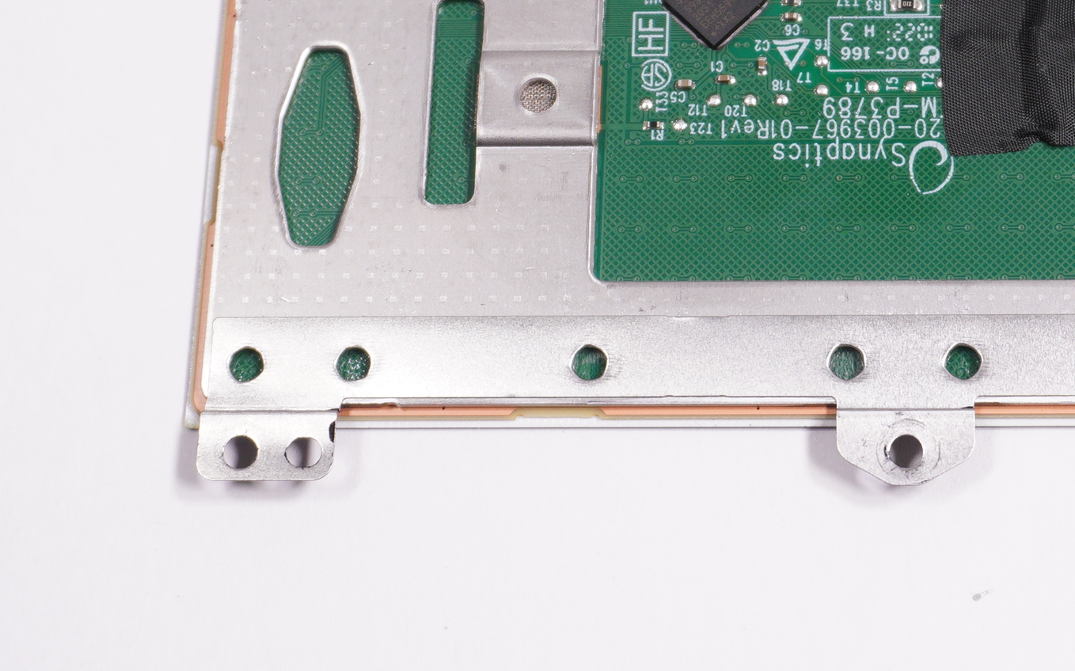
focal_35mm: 88
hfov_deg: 23.3
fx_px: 2578
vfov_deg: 14.7
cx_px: 832
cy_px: 74
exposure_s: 1/200
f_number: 5.6
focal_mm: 26
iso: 400
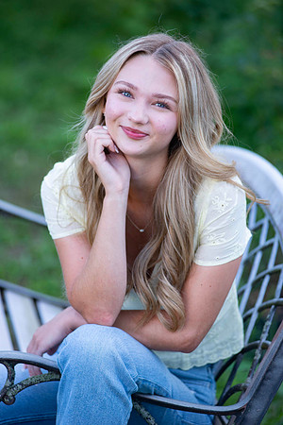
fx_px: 1828
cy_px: 212
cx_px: 142
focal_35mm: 155
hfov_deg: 8.9
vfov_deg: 13.2
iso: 160
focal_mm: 155
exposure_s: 1/125
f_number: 4
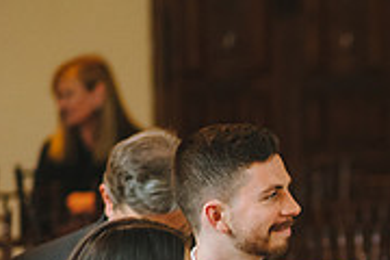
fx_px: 2968
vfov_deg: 5.0
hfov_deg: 7.4
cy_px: 328
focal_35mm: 274
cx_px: 516
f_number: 2
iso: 3200
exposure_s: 1/200
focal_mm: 85
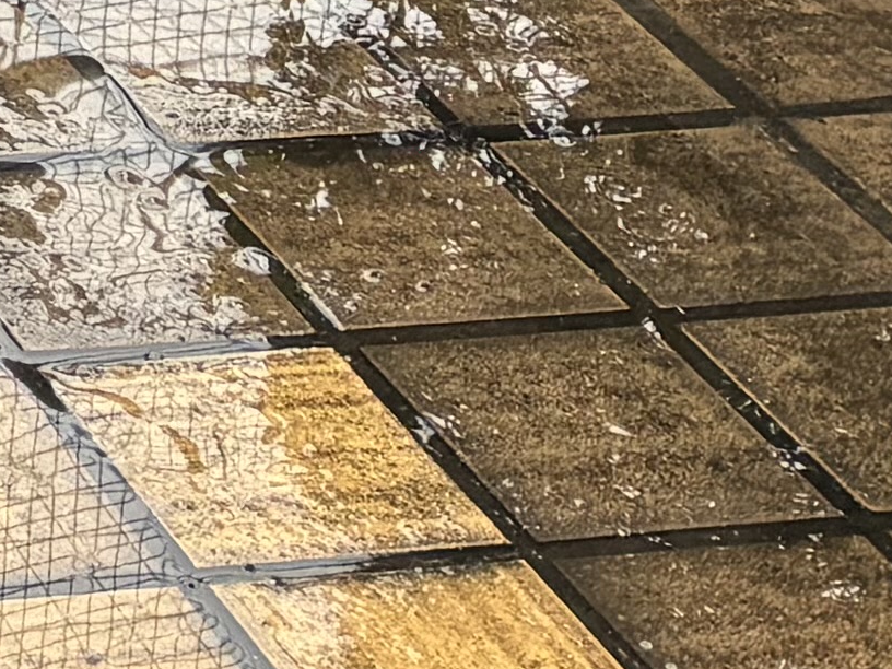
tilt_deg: -11.2
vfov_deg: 6.9
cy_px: -1644
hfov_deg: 8.8
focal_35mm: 182
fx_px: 4690
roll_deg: +0.5
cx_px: -1857
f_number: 1.6
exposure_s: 1/234
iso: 80
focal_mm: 5.96
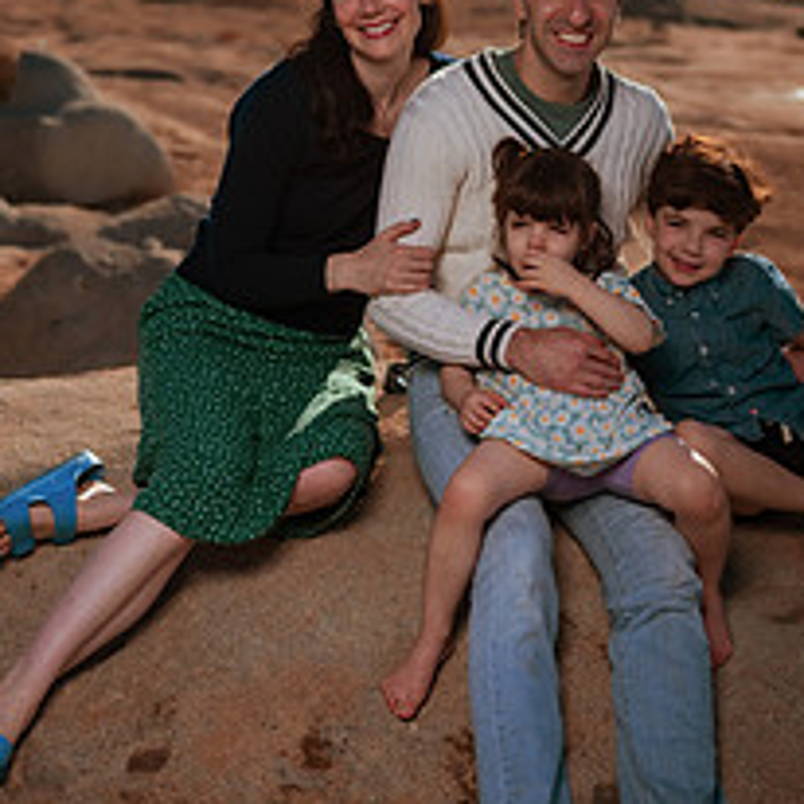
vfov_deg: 26.4
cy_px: 324
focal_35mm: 65
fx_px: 1708
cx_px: 414
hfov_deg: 26.5
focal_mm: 35
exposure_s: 1/8000
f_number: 2
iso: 50
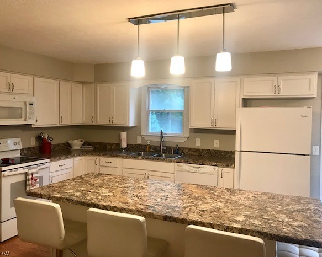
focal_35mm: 30
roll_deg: -0.4
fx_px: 286
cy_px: 126
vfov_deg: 48.5
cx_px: 150
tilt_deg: -2.2
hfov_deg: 58.7
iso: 32
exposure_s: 1/30
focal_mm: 3.99
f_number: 1.8
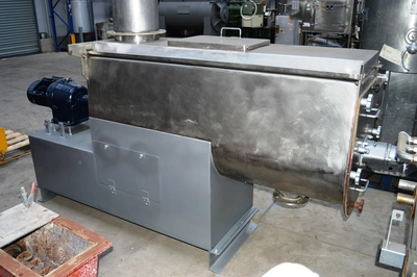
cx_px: 208
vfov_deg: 43.5
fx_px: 347
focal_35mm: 30
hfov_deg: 62.0
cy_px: 138
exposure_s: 1/60
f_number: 3.5
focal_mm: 20
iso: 500
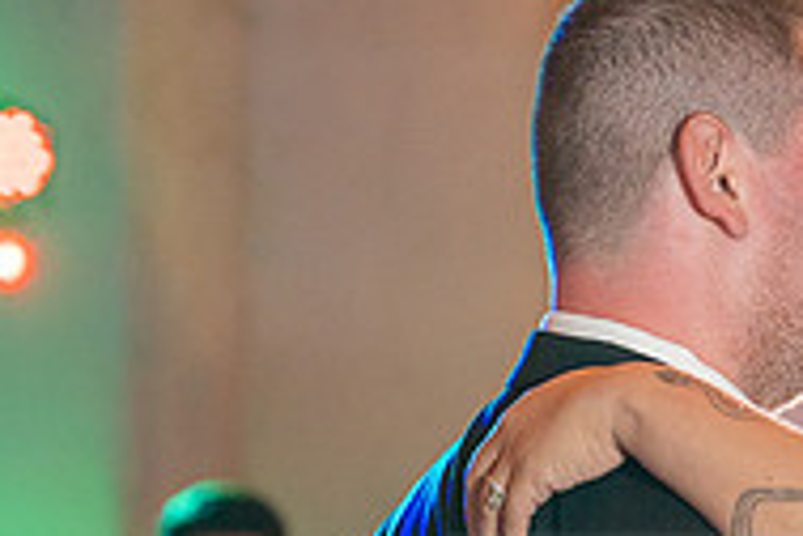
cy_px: 636
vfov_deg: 6.2
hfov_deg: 9.2
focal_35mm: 222
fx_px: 4951
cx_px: 794
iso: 800
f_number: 2.8
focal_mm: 70
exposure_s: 1/125
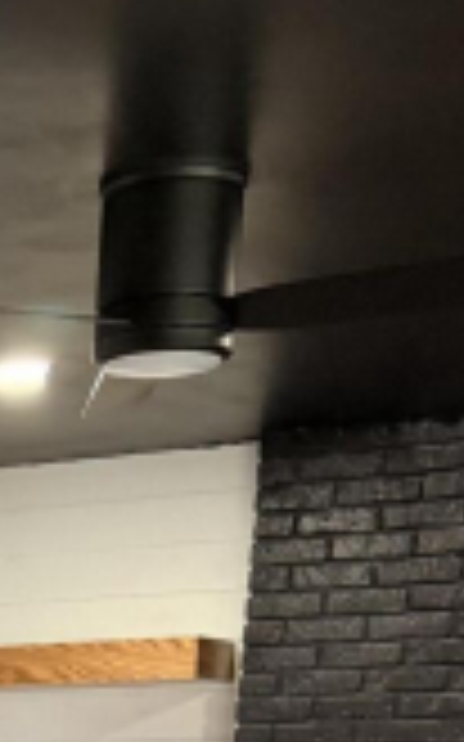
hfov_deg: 11.2
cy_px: 1333
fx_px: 2086
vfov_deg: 16.8
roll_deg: +1.1
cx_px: -541
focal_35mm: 103
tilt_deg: -13.9
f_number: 1.78
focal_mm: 6.76
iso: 400
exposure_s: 1/60
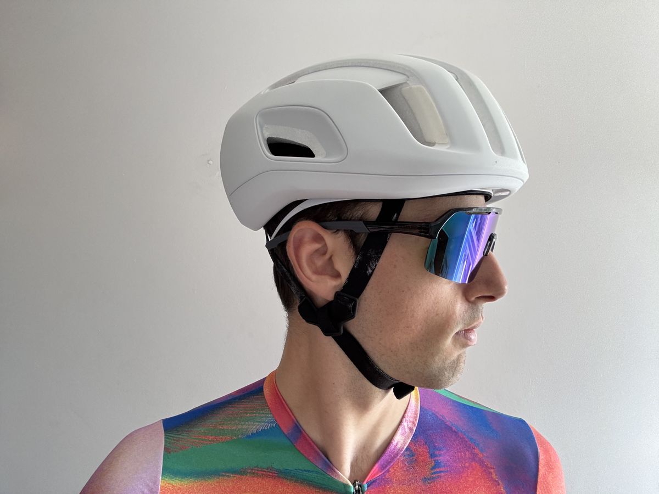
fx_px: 438
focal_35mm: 23
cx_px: 330
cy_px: 247
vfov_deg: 58.9
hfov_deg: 73.9
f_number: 1.9
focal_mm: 2.69
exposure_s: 1/60
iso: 160
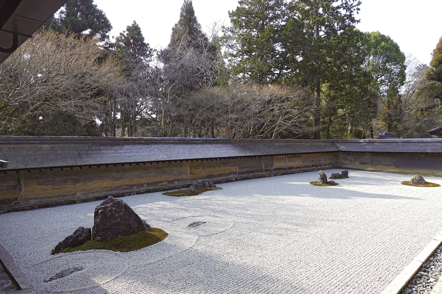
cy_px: 147
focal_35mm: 24
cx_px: 221
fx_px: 295
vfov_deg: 53.1
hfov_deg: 73.7
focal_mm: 9
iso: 100
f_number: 7.1
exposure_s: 1/80
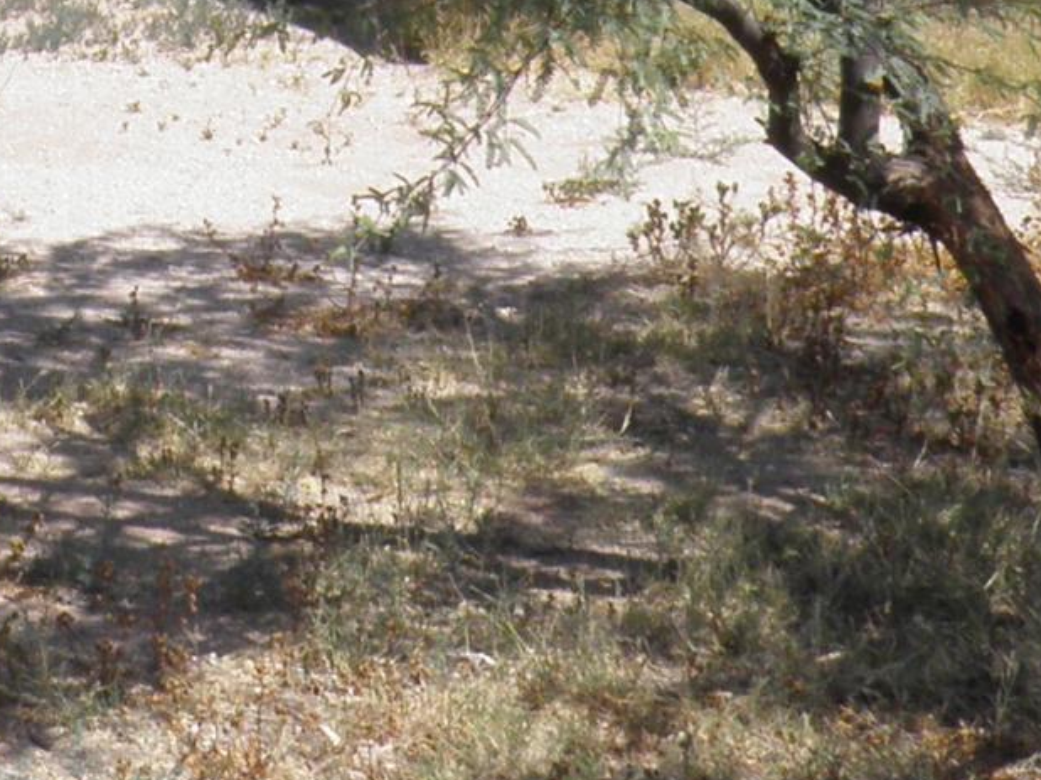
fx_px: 4088
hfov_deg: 14.4
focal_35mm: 136
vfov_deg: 10.4
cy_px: -509
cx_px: 133
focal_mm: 4.9
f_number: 5.7
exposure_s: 1/250
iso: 50
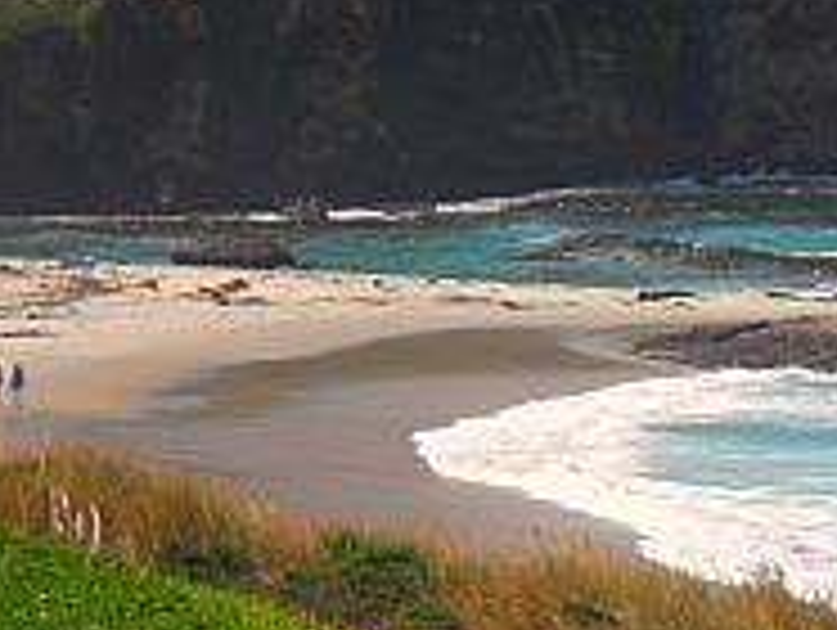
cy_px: 216
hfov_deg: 6.8
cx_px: 882
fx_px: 7021
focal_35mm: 290
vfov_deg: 5.1
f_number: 5.9
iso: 100
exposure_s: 1/500
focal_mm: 24.5
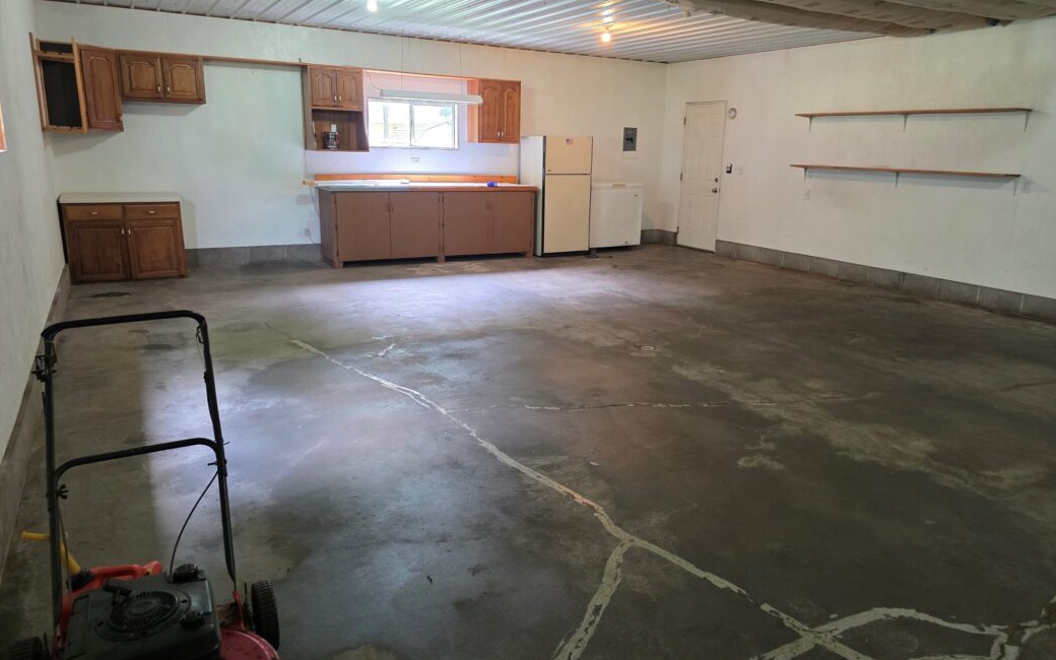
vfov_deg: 49.3
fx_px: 719
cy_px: 312
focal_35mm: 25
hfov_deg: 72.5
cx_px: 540
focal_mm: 6.3
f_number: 1.7
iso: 400
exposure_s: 1/120
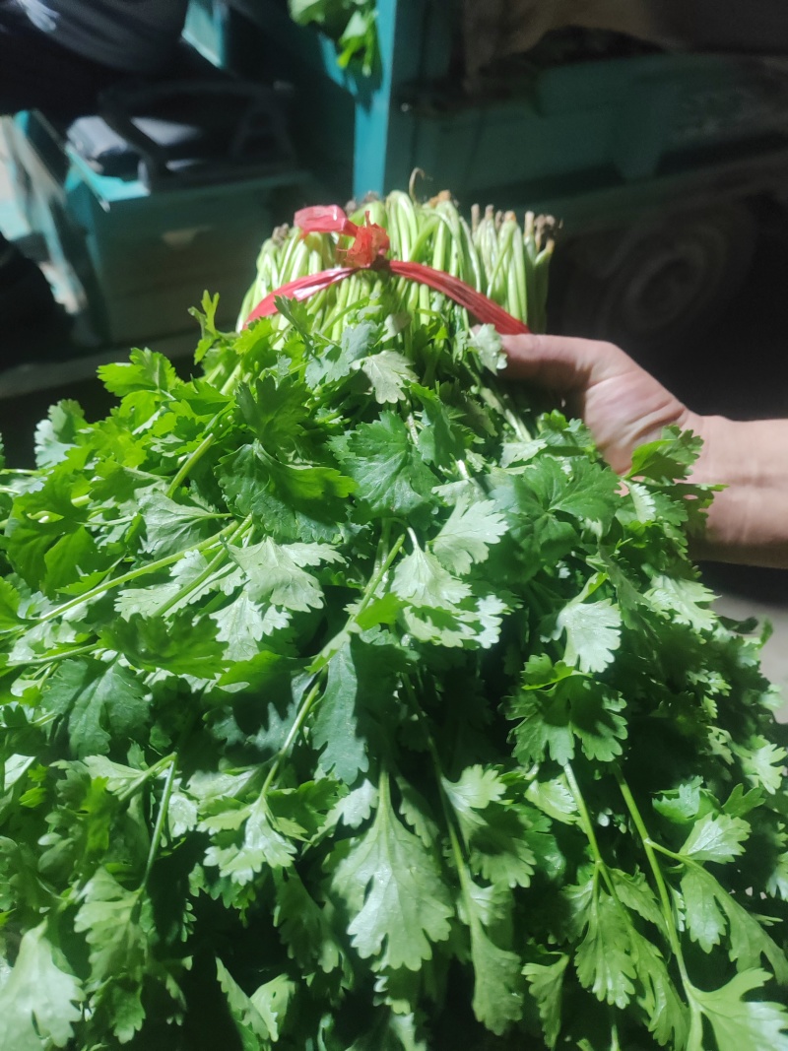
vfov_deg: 65.3
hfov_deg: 51.3
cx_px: 394
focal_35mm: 27
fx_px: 820
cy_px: 526
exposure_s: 1/100
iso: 2000
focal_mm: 5.52
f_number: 1.9
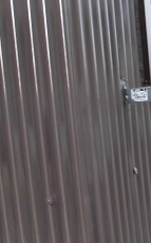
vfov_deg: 27.4
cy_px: 157
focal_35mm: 75
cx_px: 218
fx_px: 496
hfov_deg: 16.0
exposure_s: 1/60
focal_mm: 4.6
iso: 200
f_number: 3.5
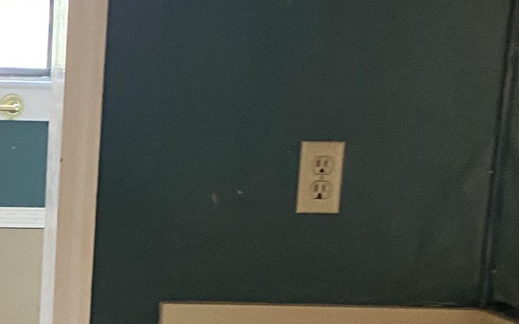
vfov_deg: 14.6
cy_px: 315
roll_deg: -2.8
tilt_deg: -8.8
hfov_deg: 22.1
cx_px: -66
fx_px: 1245
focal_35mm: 88
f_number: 1.8
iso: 640
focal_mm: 4.25
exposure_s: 1/36
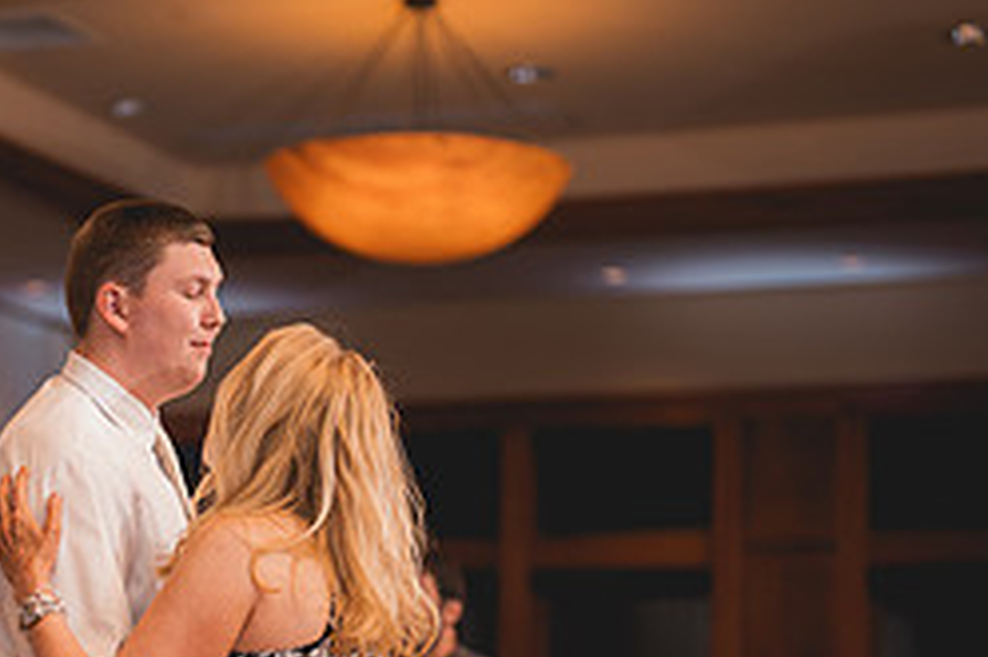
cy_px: 631
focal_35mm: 117
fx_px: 3209
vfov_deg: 11.6
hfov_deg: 17.3
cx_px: 163
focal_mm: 50
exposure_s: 1/250
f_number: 1.2
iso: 125
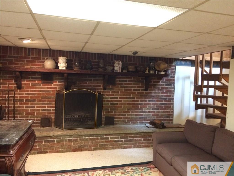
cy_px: 88
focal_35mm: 29
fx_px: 196
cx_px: 117
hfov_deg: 61.7
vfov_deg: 48.2
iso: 400
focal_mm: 4.15
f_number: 2.2
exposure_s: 1/15
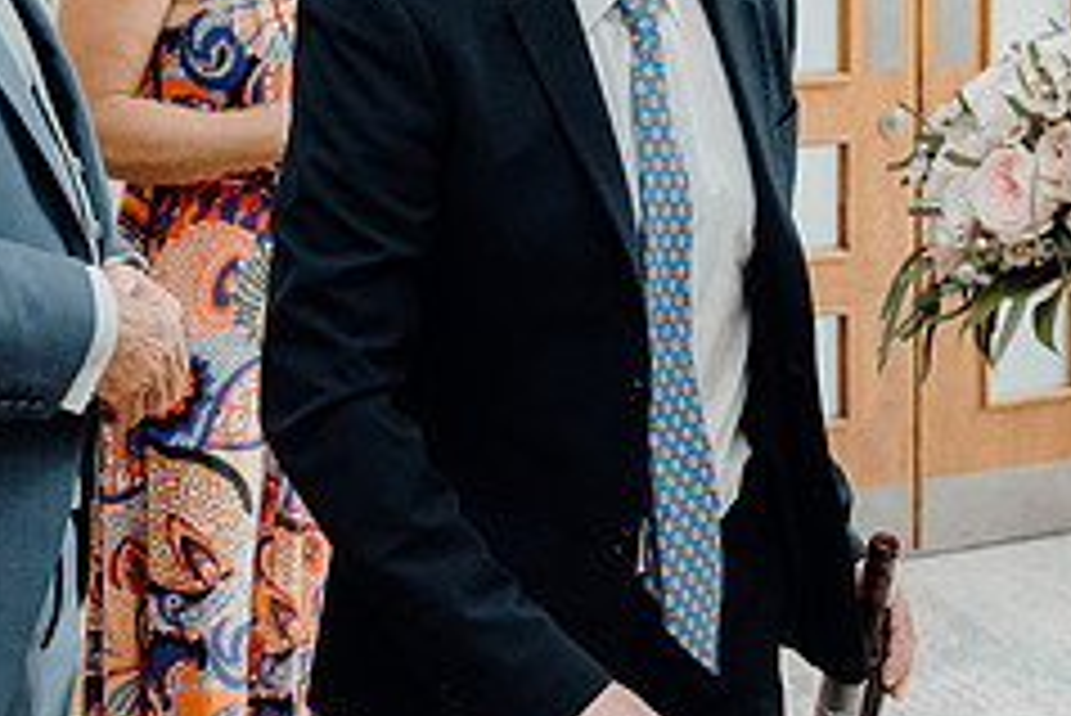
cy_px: 196
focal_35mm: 78
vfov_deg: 17.4
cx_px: 702
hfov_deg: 25.9
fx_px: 2322
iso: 2500
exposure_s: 1/200
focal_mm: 32
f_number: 3.5
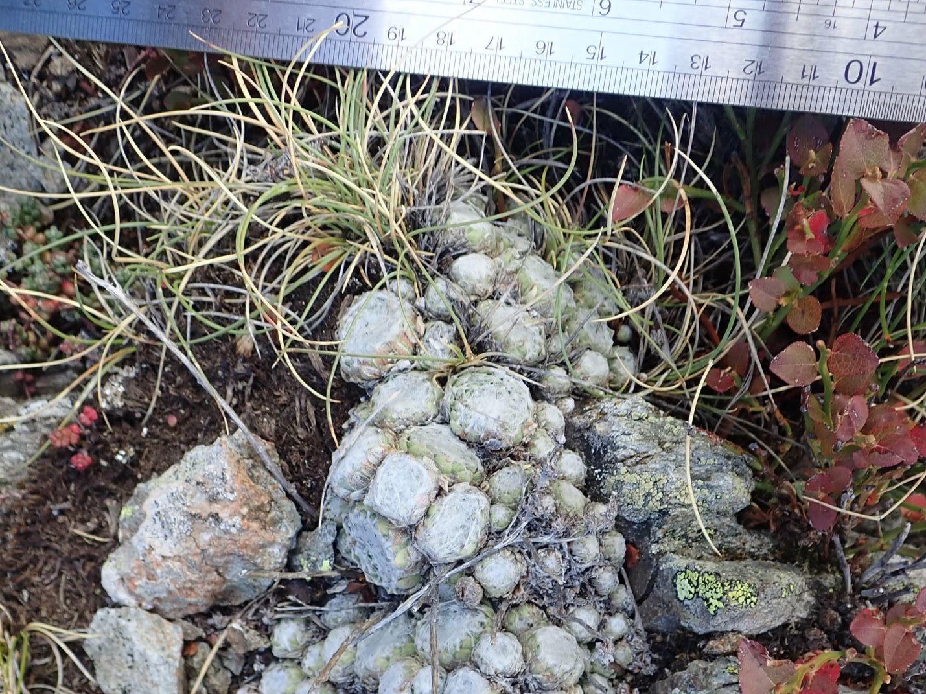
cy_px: 580
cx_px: 470
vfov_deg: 33.1
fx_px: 1123
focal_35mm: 42
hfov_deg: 44.8
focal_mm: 5.5
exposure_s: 1/60
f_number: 3.2
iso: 100
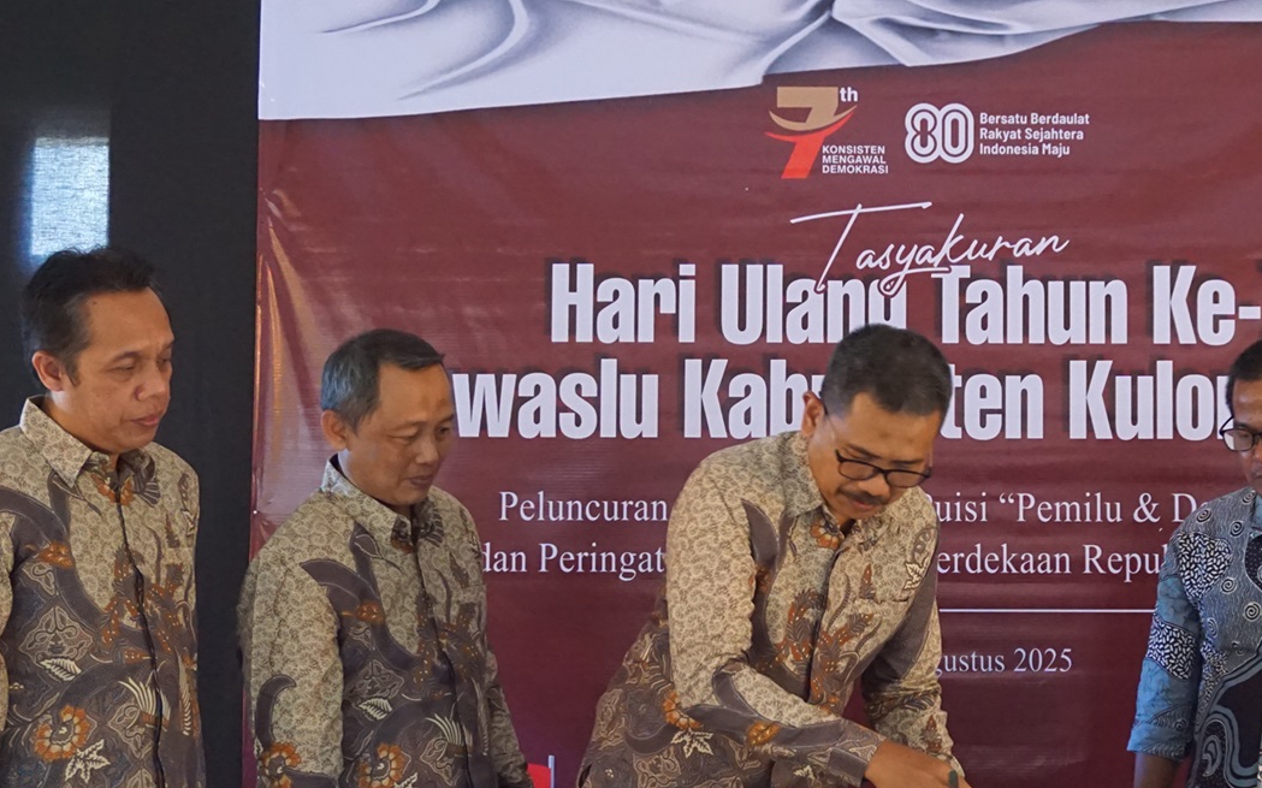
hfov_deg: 30.6
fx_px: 2269
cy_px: 419
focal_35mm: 66
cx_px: 928
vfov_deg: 19.7
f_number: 4
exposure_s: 1/50
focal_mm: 22
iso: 3200
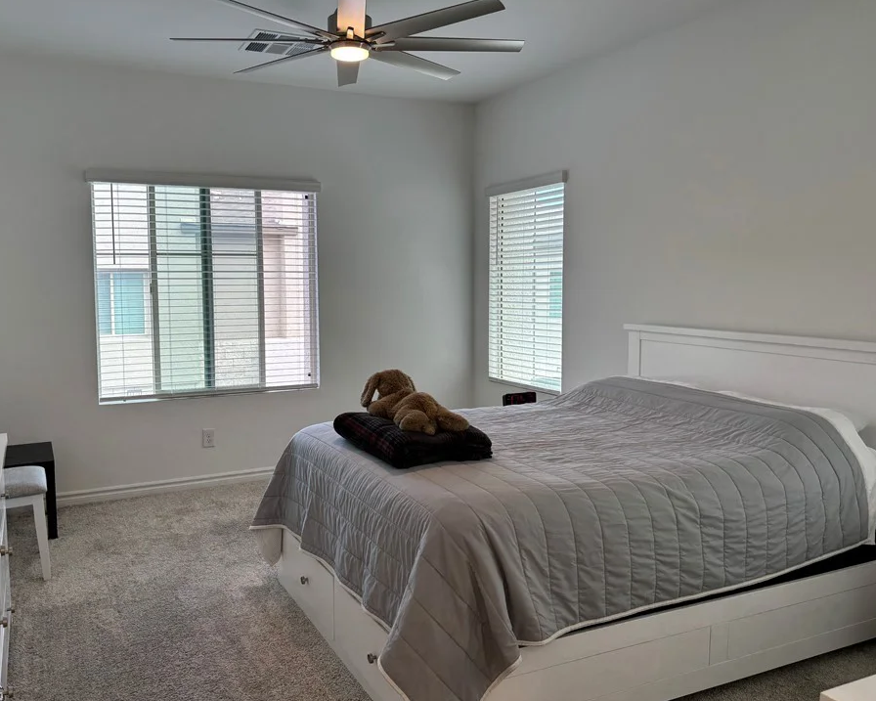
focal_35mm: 29
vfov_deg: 50.0
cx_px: 398
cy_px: 334
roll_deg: +0.0
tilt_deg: -4.9
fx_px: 752
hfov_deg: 60.3
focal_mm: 5.96
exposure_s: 1/138
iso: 40
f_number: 1.6
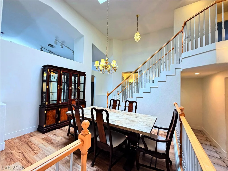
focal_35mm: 14
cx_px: 114
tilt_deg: +2.2
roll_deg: +0.9
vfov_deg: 85.7
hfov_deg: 102.1
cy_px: 86
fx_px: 92
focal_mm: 2.22
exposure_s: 1/60
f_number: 2.2
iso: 200
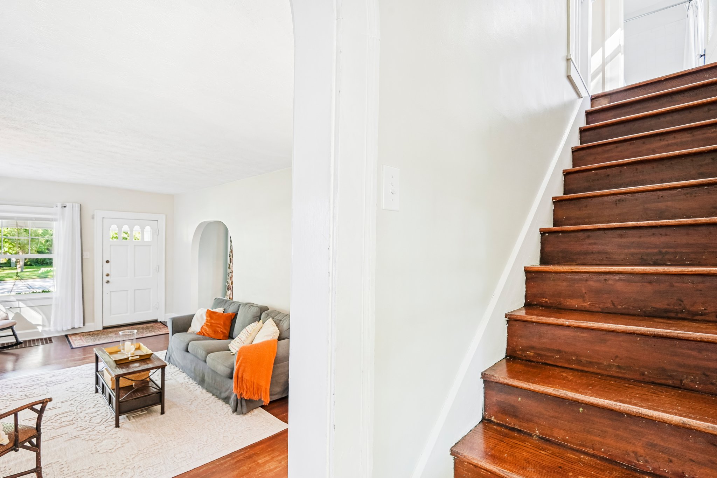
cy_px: 239
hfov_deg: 96.7
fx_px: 319
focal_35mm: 16
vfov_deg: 73.7
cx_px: 358
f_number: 8
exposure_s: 1/5
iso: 400
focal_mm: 16
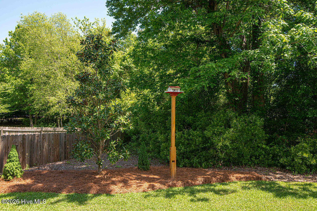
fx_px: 247
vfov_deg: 46.4
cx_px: 158
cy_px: 106
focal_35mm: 28
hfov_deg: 65.5
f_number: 8
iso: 320
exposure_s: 1/320
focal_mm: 28
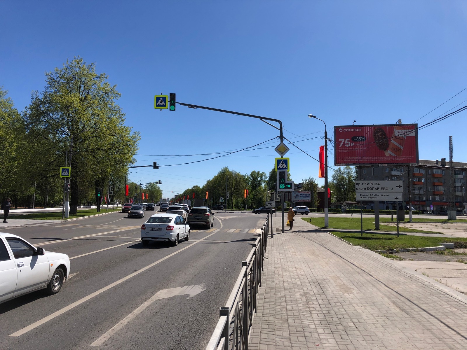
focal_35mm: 28
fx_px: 378
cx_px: 234
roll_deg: -2.7
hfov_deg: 63.4
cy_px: 175
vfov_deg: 49.7
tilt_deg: +6.6
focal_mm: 3.99
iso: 20
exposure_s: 1/2825
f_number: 1.8
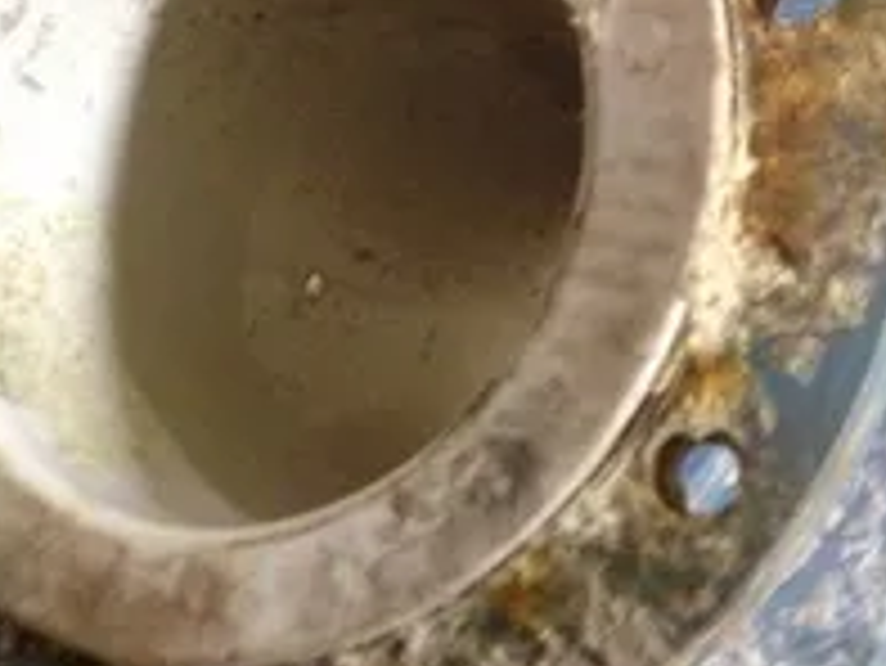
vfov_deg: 20.7
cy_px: 328
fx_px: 1818
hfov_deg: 27.0
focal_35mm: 71
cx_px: 202
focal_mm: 4.28
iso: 400
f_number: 2.4
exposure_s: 1/20
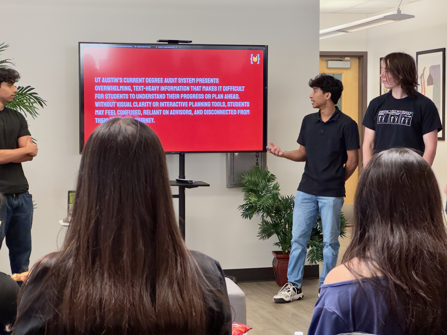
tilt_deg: -2.3
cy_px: 168
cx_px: 224
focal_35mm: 77
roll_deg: +0.3
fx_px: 994
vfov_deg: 19.1
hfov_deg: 25.3
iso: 500
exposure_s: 1/60
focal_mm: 9
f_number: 2.8
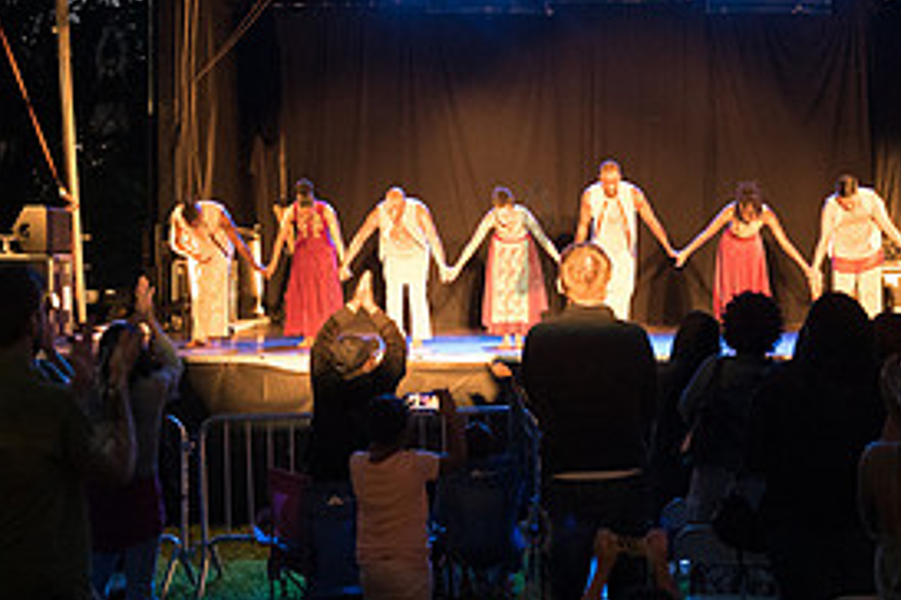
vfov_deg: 20.0
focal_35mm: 68
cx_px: 535
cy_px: 236
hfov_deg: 29.6
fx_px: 1702
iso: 5000
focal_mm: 32
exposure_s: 1/125
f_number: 2.8
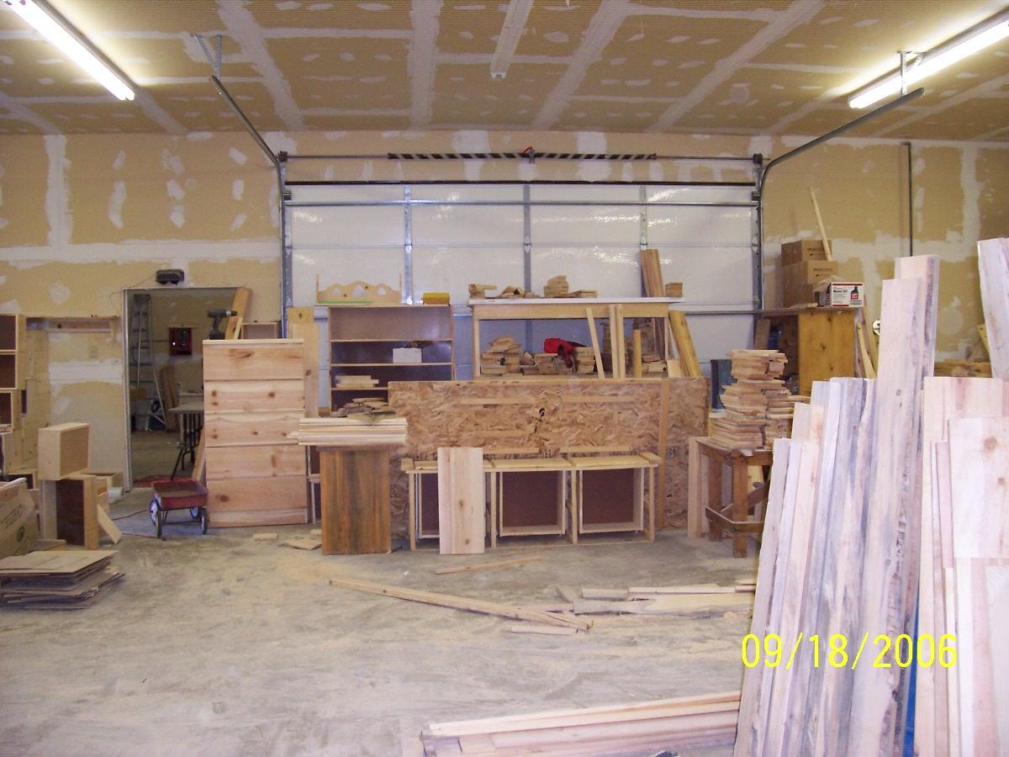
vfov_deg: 41.8
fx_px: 991
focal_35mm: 34
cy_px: 378
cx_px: 504
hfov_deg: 54.0
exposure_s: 1/60
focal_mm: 5.6
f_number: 2.7
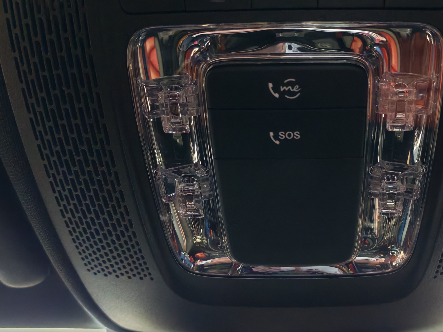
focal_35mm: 48
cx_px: 294
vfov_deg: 30.3
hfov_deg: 39.2
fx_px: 614
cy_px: 174
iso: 1250
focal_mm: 6.12
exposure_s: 1/100
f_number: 1.9
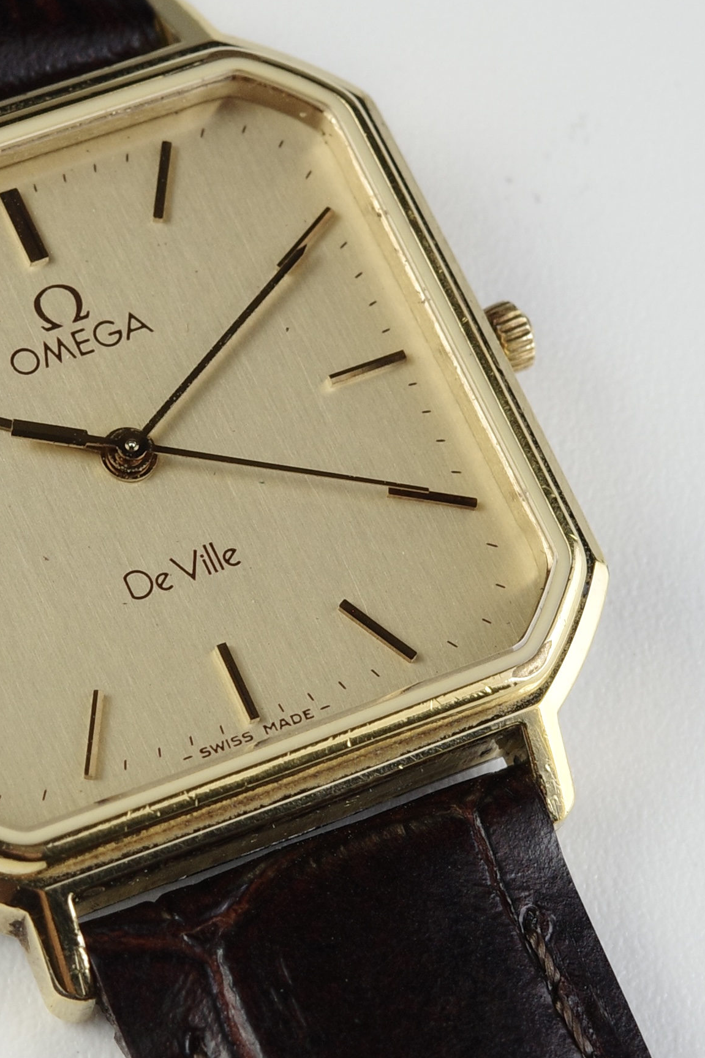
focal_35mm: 139
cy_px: 507
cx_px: 165
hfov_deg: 9.8
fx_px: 4084
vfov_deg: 14.8
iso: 200
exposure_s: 1/50
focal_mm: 26
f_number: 6.3
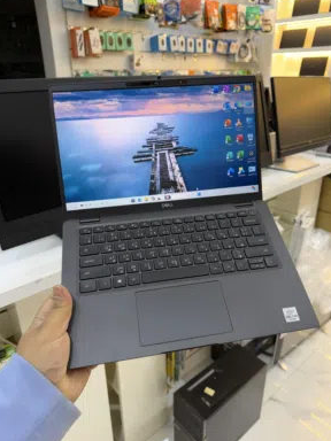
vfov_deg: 69.4
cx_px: 170
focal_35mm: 25
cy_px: 214
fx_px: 319
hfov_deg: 54.9
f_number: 1.78
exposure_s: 1/100
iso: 125
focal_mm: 6.76
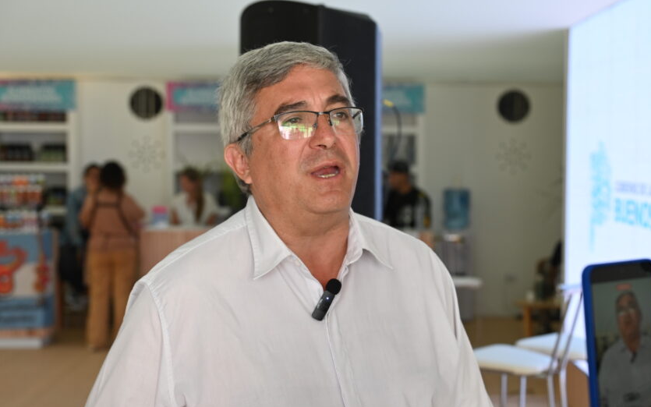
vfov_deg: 21.6
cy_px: 252
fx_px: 1065
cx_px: 398
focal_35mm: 60
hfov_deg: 33.9
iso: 400
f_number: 4
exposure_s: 1/160
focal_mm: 48
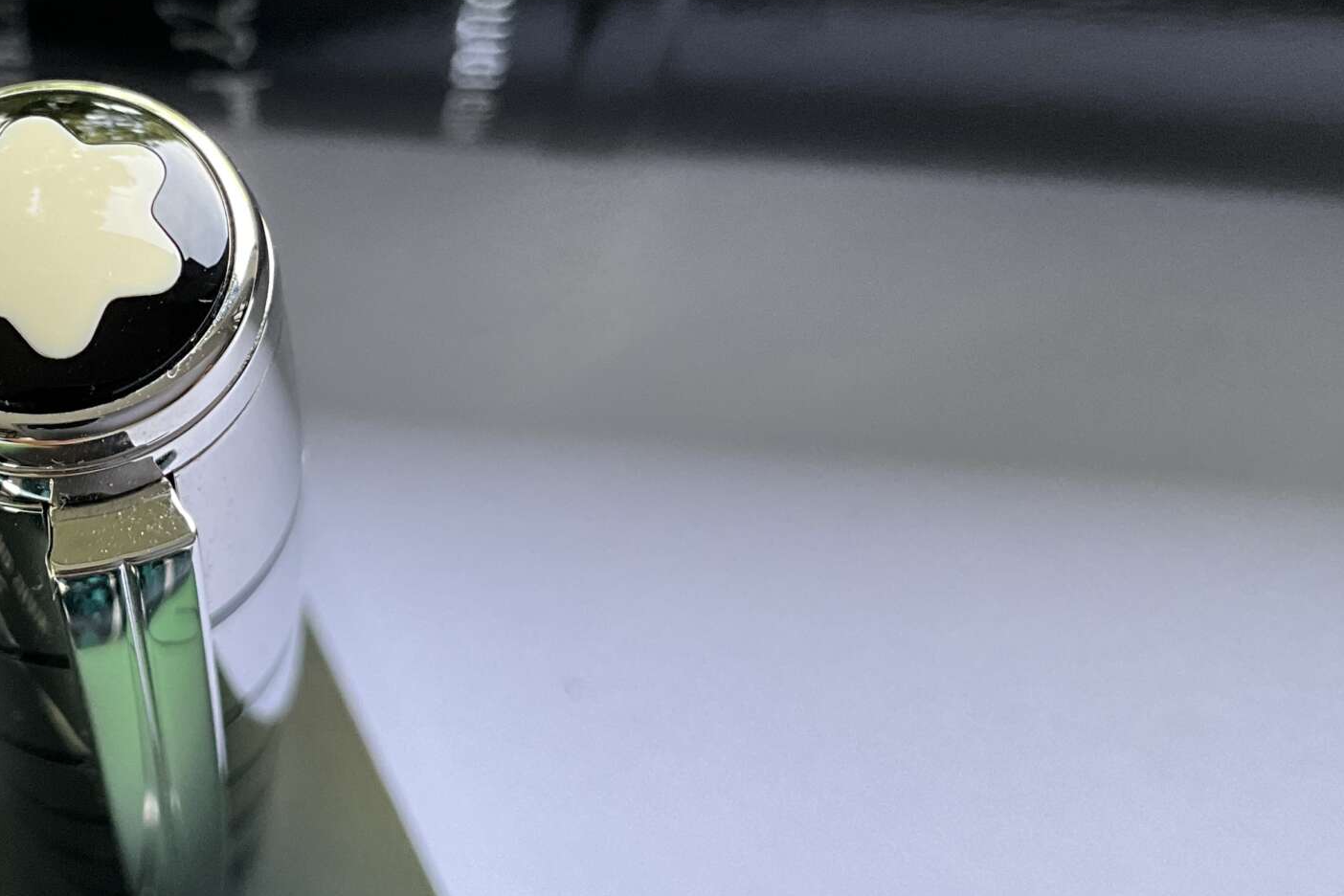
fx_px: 2053
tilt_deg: -60.9
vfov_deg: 24.5
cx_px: 136
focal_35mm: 55
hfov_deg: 34.3
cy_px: 324
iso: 64
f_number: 1.8
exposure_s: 1/122
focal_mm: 3
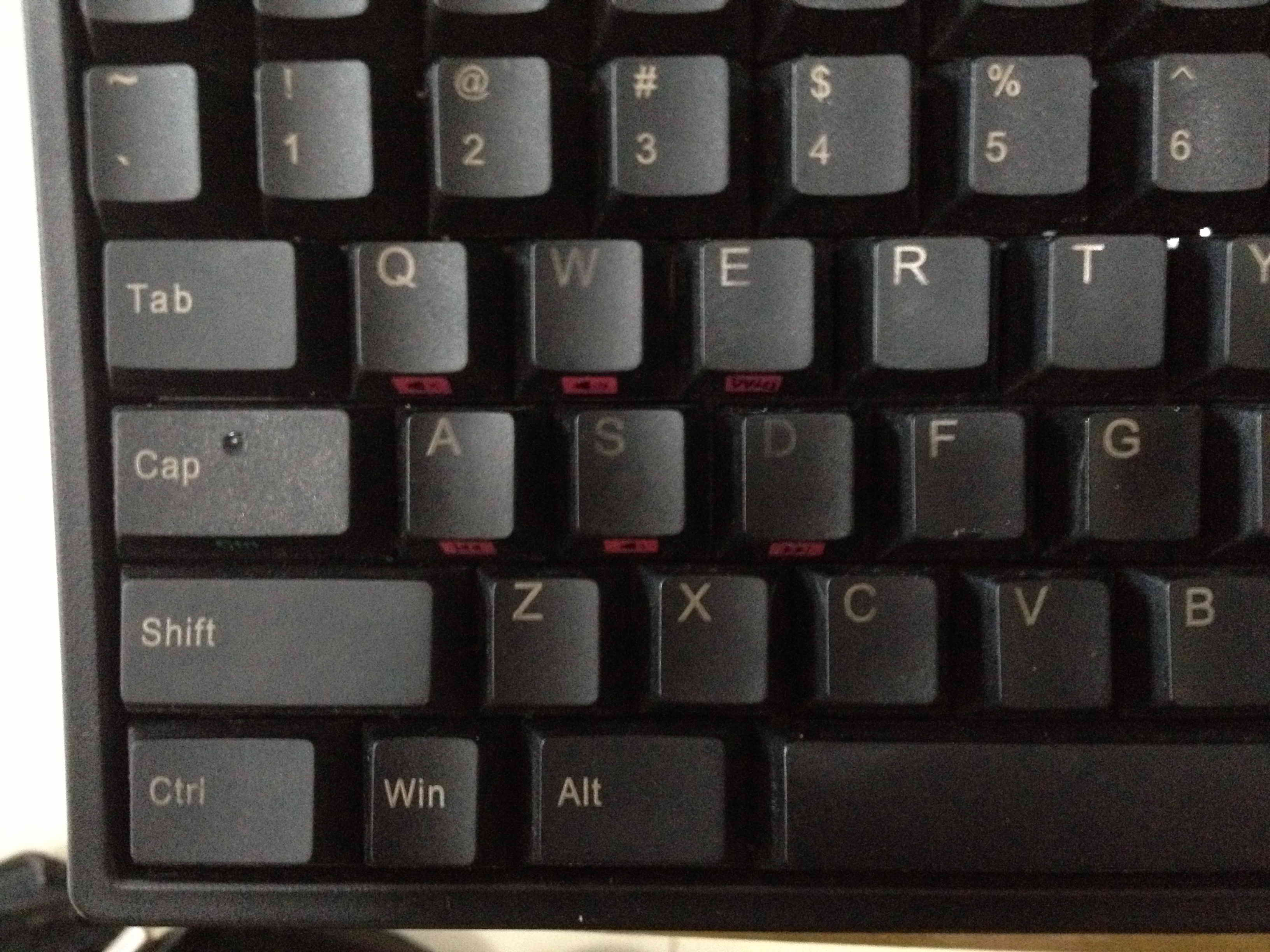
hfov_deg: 52.6
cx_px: 635
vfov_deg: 40.7
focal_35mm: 35
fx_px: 1284
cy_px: 476
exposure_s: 1/15
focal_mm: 4.28
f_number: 2.4
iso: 800
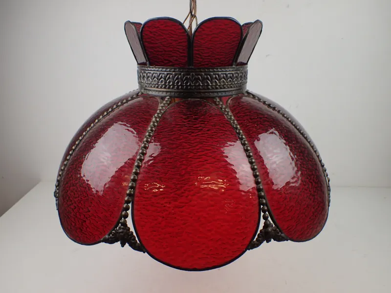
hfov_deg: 60.0
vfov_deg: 46.8
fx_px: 339
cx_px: 196
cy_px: 146
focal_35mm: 30
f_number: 2.3
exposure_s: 1/125
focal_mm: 5.5
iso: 160
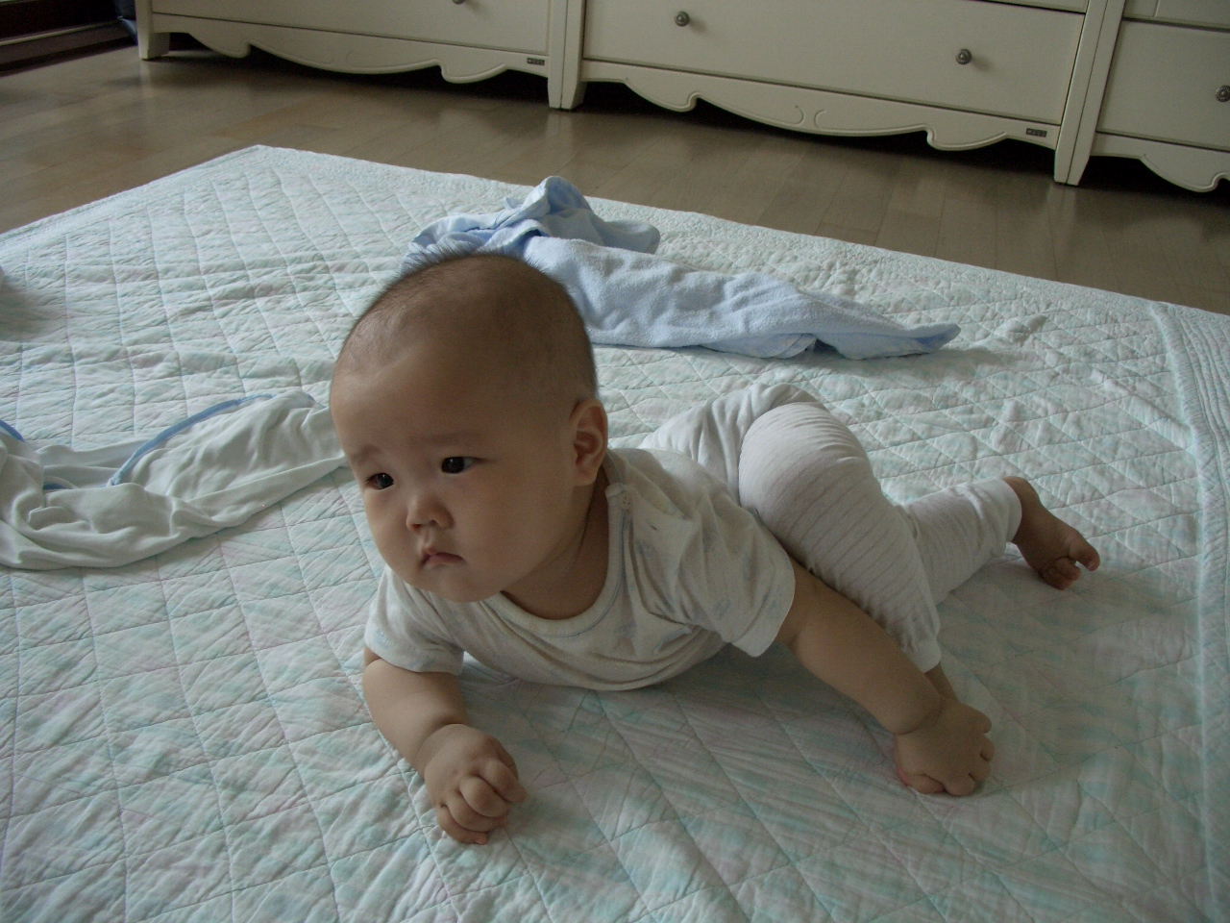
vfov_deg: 42.9
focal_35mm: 33
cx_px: 615
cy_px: 462
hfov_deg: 55.4
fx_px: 1173
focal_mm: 7.1
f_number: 2.8
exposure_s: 1/100
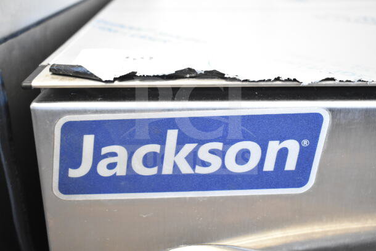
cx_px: 188
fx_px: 501
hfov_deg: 41.1
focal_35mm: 48
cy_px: 126
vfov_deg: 28.1
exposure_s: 1/50
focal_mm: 32
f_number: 4.5
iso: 2800
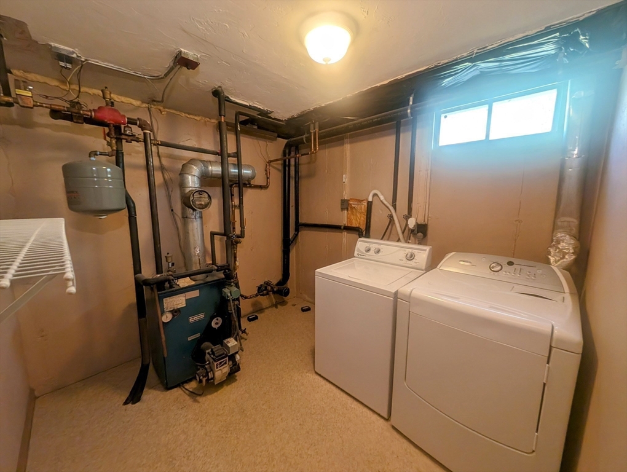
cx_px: 314
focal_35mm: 12
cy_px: 236
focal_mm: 2.23
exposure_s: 1/40
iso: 70
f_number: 1.95
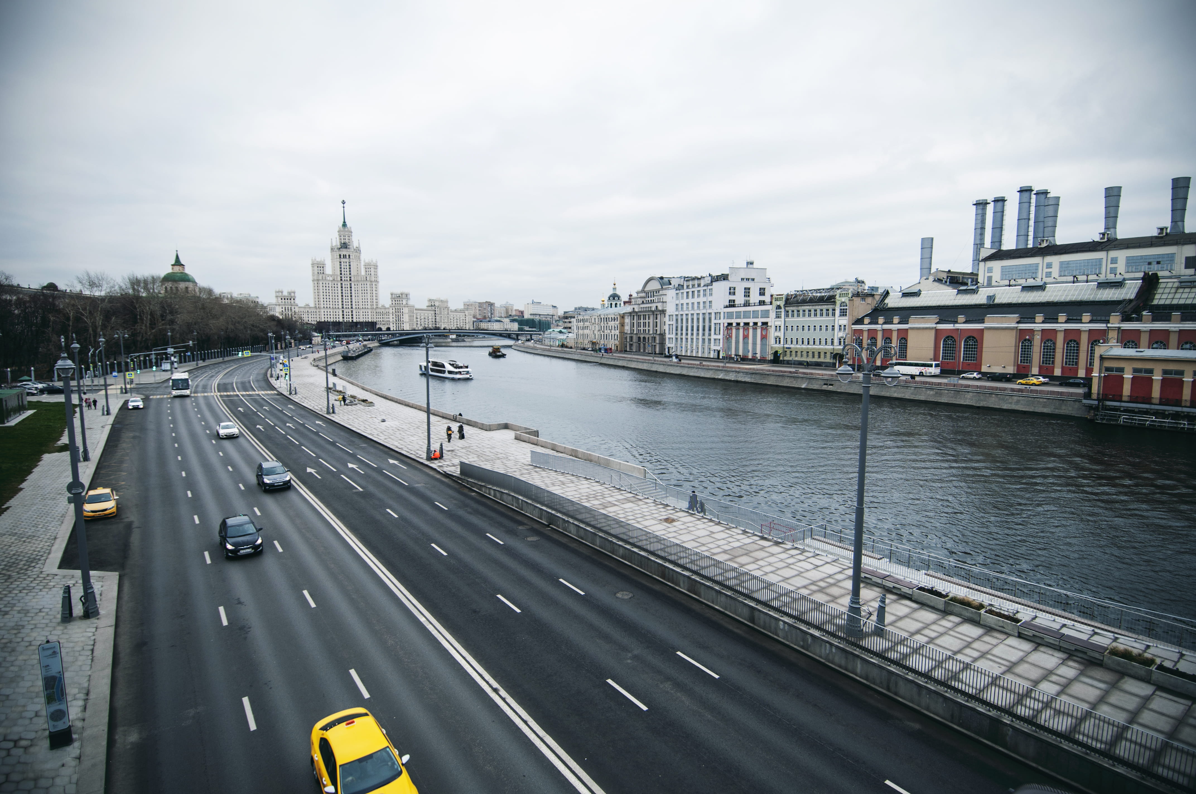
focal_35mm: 18
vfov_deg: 67.2
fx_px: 597
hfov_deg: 90.1
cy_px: 397
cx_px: 598
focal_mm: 12
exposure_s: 1/200
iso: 200
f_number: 4
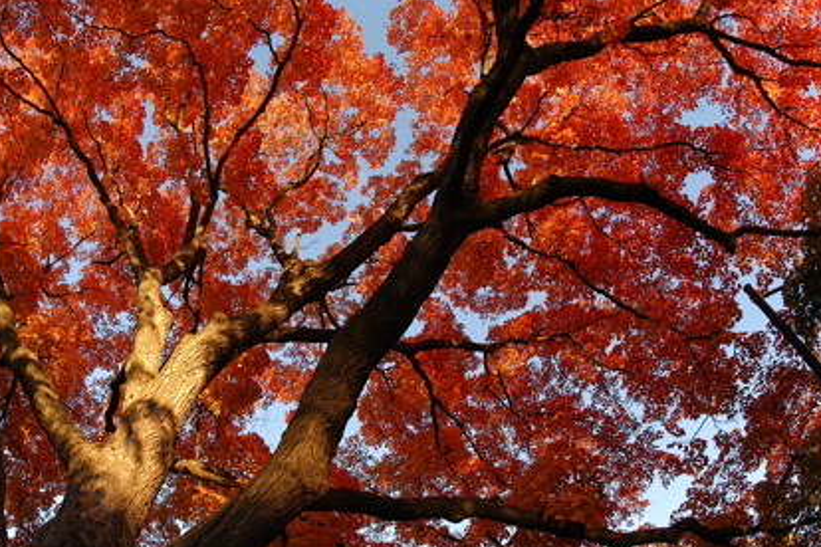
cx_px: 398
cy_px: 265
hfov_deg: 69.4
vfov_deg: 49.5
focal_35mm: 26
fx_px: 593
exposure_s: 1/100
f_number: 5
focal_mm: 16
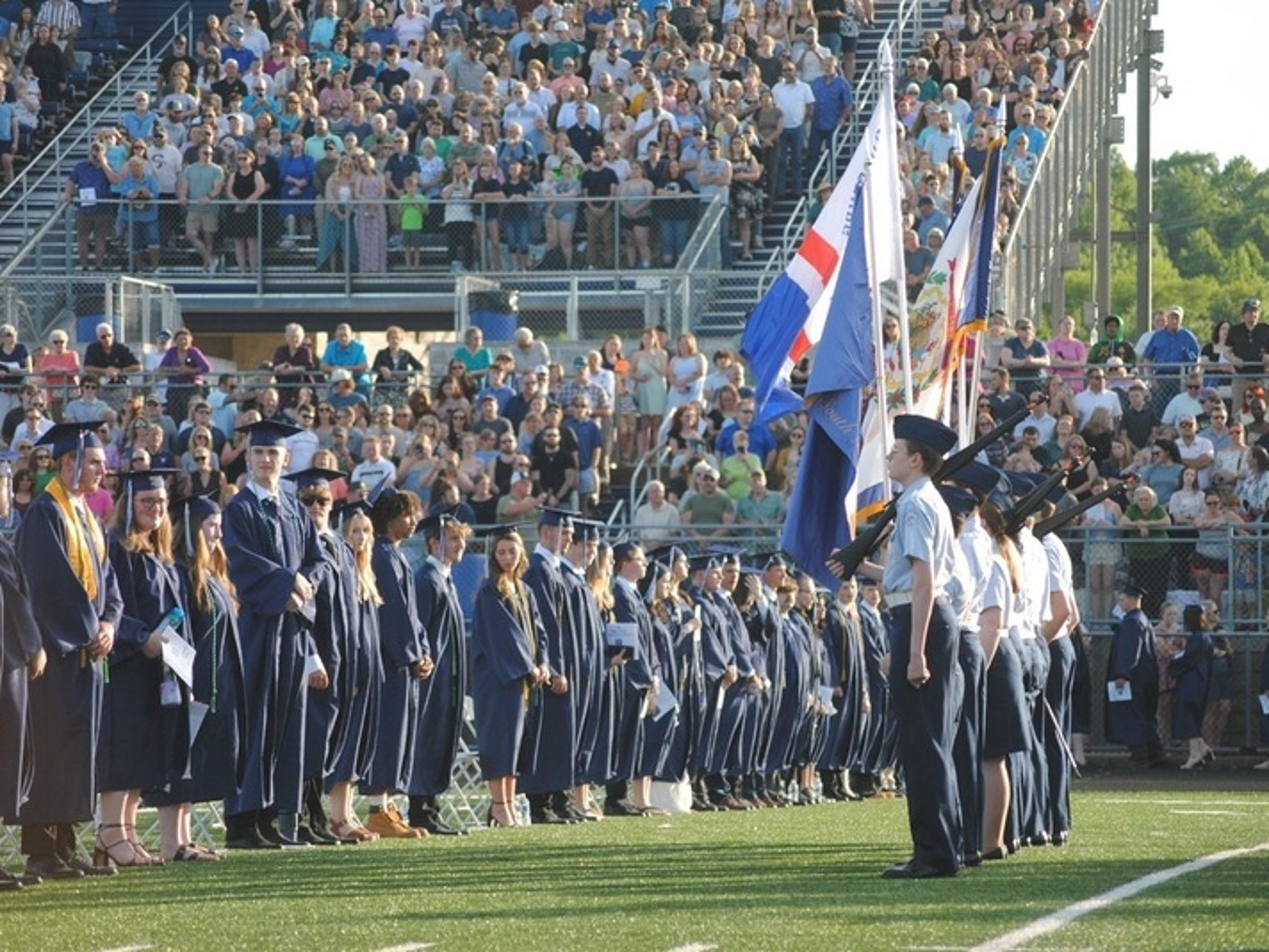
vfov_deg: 8.2
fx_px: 6672
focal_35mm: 182
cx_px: 622
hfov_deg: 10.9
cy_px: 477
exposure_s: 1/400
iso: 200
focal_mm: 112
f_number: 5
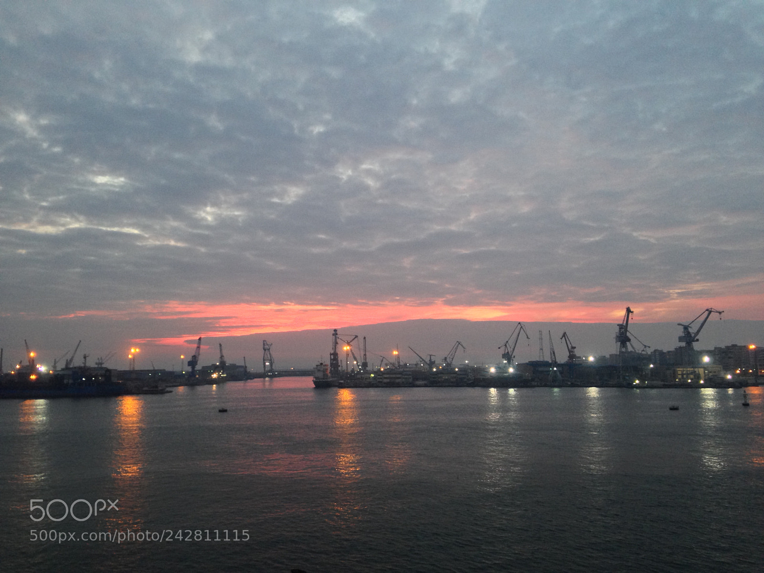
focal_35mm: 33
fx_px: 728
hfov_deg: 55.4
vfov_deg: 42.9
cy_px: 286
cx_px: 382
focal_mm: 4.12
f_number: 2.4
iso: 125
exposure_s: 1/20
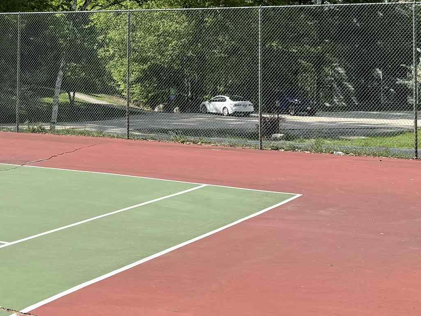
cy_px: 36
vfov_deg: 20.1
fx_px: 876
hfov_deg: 25.5
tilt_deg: +2.2
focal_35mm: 72
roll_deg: -0.2
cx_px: -14
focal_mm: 6.76
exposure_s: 1/4673
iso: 100
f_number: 1.78
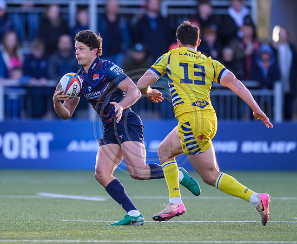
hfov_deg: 2.1
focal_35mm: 930
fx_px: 8250
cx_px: 136
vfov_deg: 1.7
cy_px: 92
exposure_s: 1/1600
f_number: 4
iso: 3200
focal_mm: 560
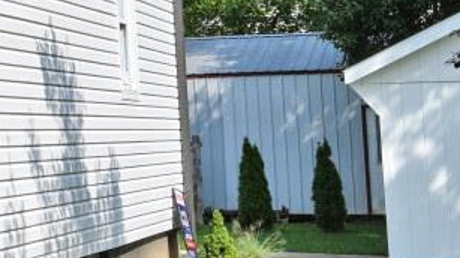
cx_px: -424
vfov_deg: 9.5
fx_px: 1530
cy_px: -39
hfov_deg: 14.5
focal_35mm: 126
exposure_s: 1/200
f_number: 10
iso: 100
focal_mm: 24.5
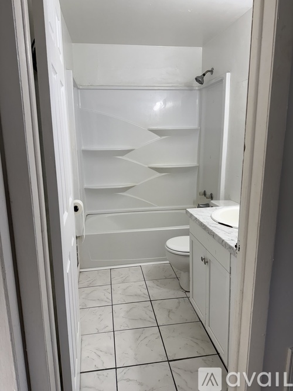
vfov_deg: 71.6
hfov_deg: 56.8
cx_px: 146
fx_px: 271
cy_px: 196
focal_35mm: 24
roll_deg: -0.1
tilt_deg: -11.6
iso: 100
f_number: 1.78
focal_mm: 6.76
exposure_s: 1/120
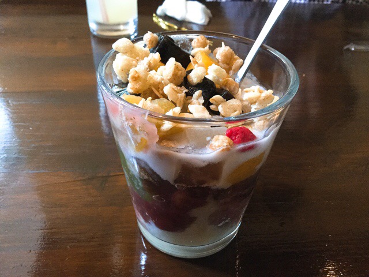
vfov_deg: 45.4
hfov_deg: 58.4
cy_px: 138
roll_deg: -3.4
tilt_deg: -36.9
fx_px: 330
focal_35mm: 31
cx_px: 184
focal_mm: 3.3
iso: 200
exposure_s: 1/20
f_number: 2.4
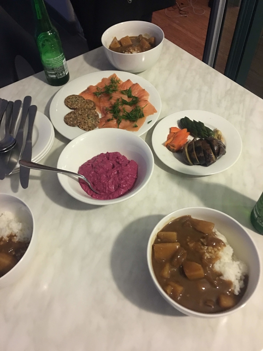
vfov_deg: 61.7
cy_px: 176
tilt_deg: -51.7
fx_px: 294
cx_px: 132
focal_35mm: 29
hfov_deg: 48.2
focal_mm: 4.15
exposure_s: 1/4
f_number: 2.2
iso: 125
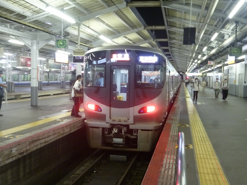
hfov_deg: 45.8
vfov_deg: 35.1
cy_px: 92
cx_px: 124
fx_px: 293
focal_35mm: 41
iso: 400
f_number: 3.7
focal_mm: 7.3
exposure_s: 1/10
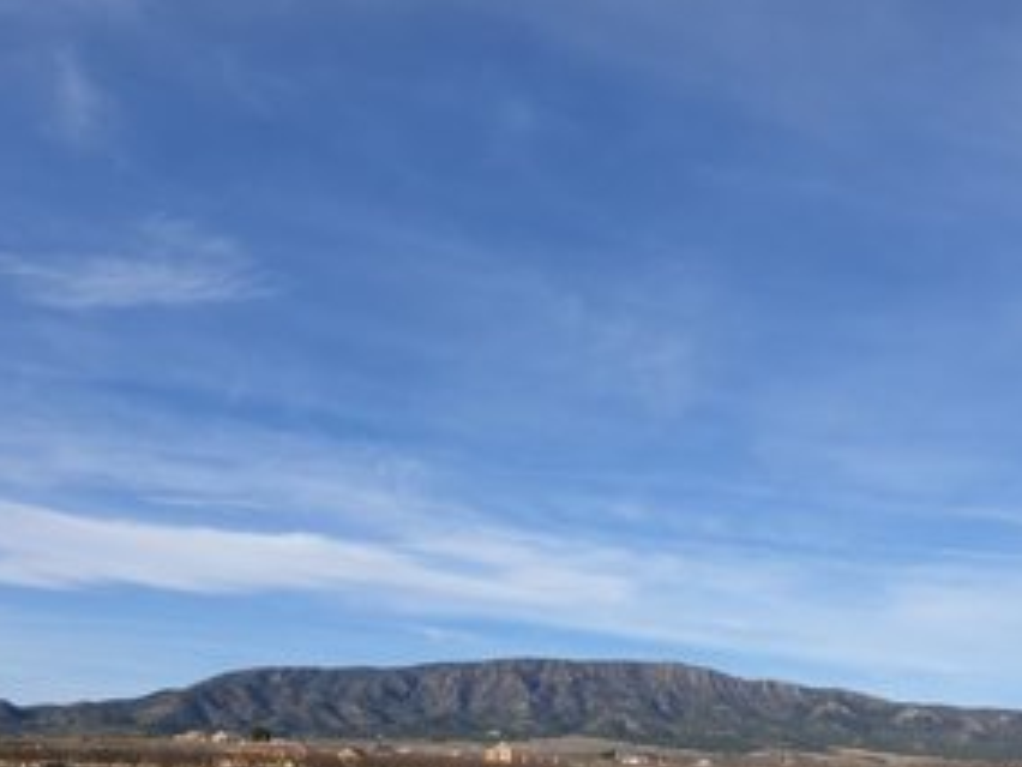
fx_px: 974
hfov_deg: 55.3
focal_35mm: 33
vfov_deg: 42.9
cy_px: 414
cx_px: 554
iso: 50
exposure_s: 1/1623
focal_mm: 4.3
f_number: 2.4
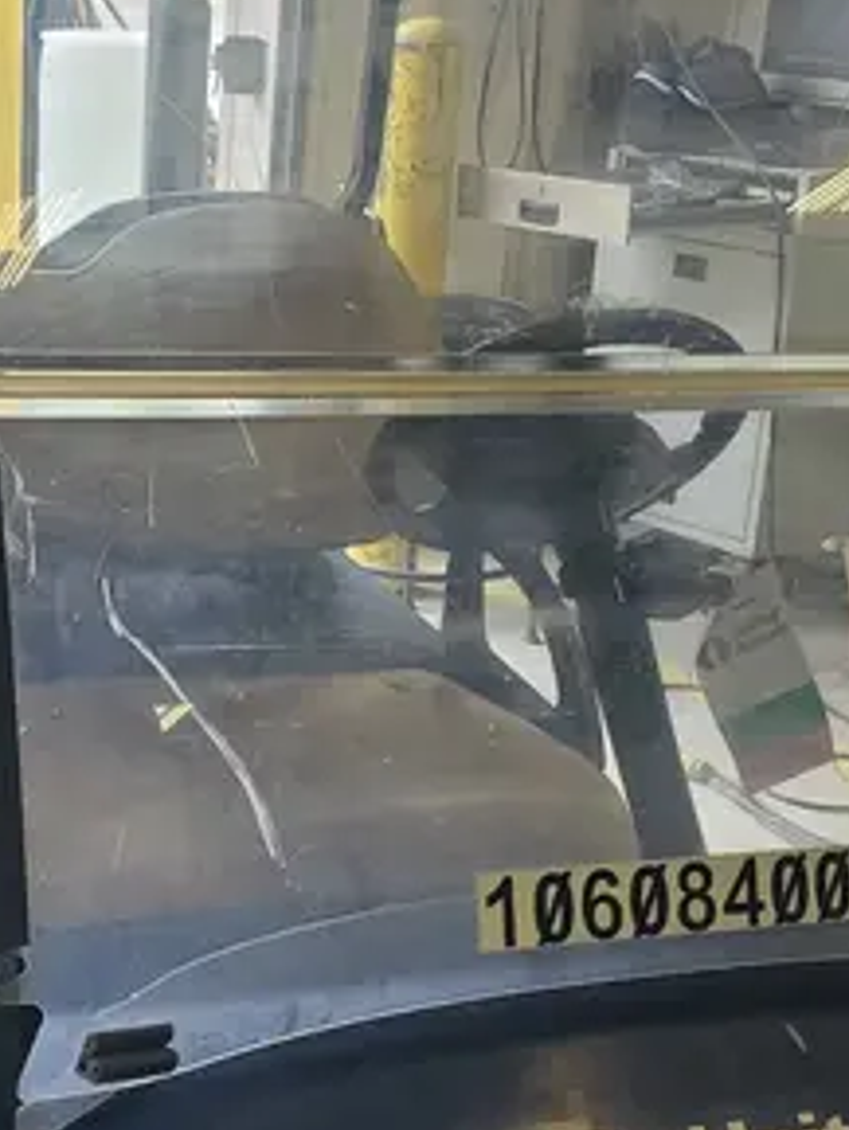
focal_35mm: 66
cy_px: 823
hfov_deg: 22.1
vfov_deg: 29.0
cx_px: 219
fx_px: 2157
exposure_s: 1/88
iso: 125
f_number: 2.4
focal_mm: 4.3
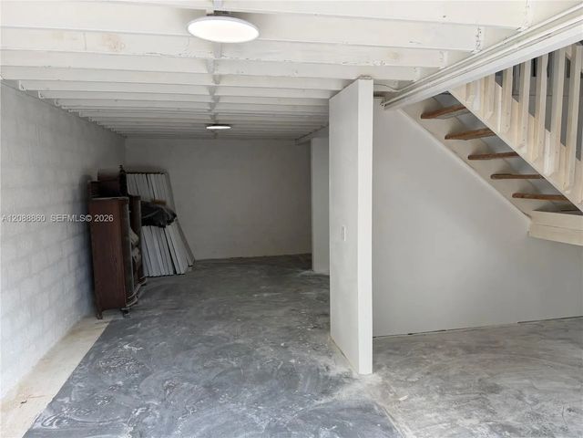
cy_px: 219
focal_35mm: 24
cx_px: 292
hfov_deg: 71.6
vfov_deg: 56.8
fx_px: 404
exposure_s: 1/190
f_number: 1.78
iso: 100
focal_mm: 6.76
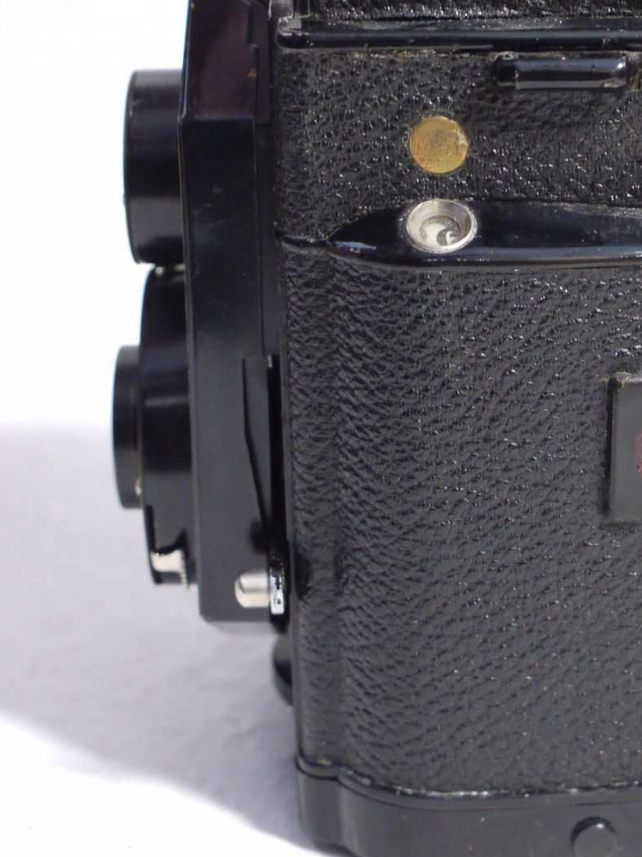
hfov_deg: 14.7
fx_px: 2473
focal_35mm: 100
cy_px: 389
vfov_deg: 19.6
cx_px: 475
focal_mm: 33
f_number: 5.6
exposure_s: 1/6
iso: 800
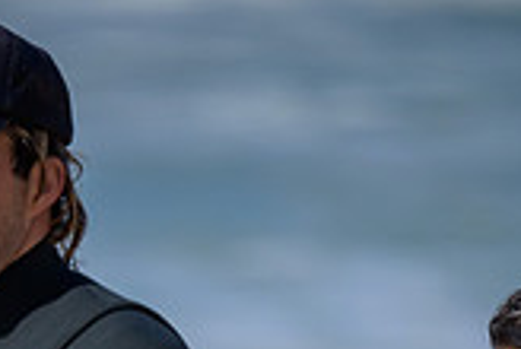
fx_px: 47177
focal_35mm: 3254
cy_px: 584
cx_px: 79
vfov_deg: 0.4
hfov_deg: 0.6
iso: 450
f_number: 6.3
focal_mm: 800
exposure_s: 1/2000
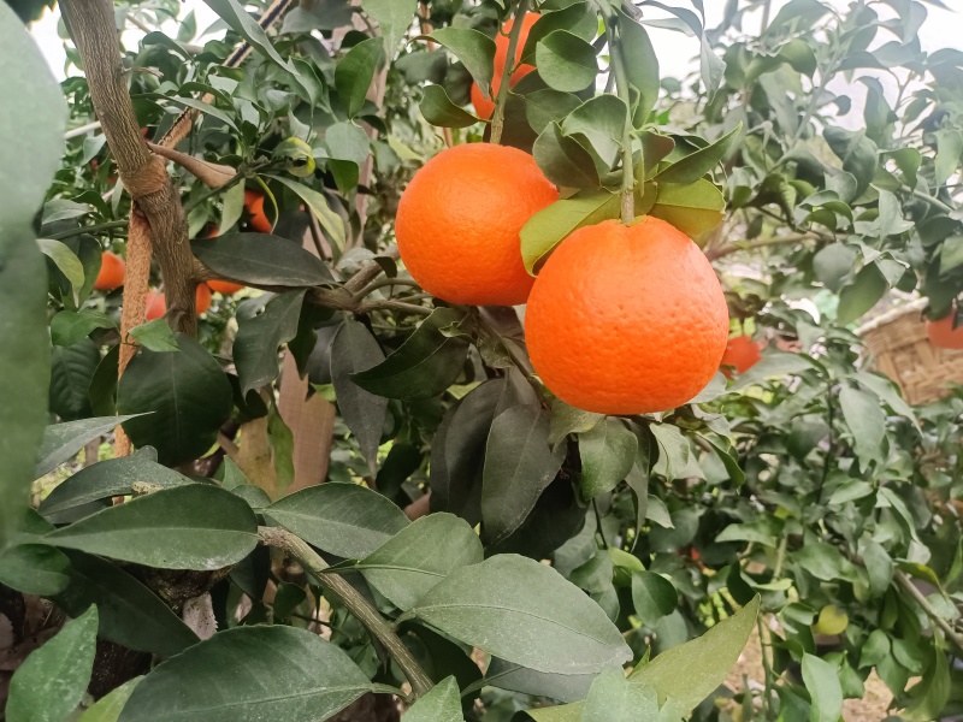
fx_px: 695
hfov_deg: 69.4
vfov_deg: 54.9
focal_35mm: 25
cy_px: 361
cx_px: 482
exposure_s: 1/100
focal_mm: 4.71
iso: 894
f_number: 1.79
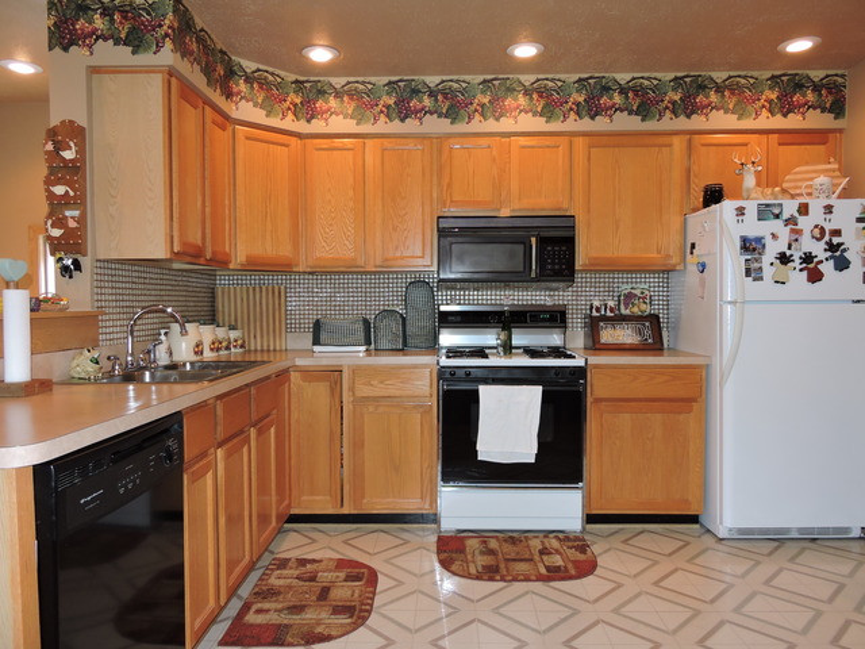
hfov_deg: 71.6
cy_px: 324
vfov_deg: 56.8
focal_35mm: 24
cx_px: 432
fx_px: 600
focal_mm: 4.3
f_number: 3.3
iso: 200
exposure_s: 1/30
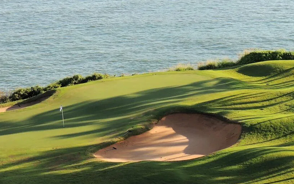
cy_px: 66
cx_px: 213
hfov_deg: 18.2
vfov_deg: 11.5
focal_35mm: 114
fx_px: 913
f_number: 3.4
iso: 100
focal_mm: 7.6
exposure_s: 1/400
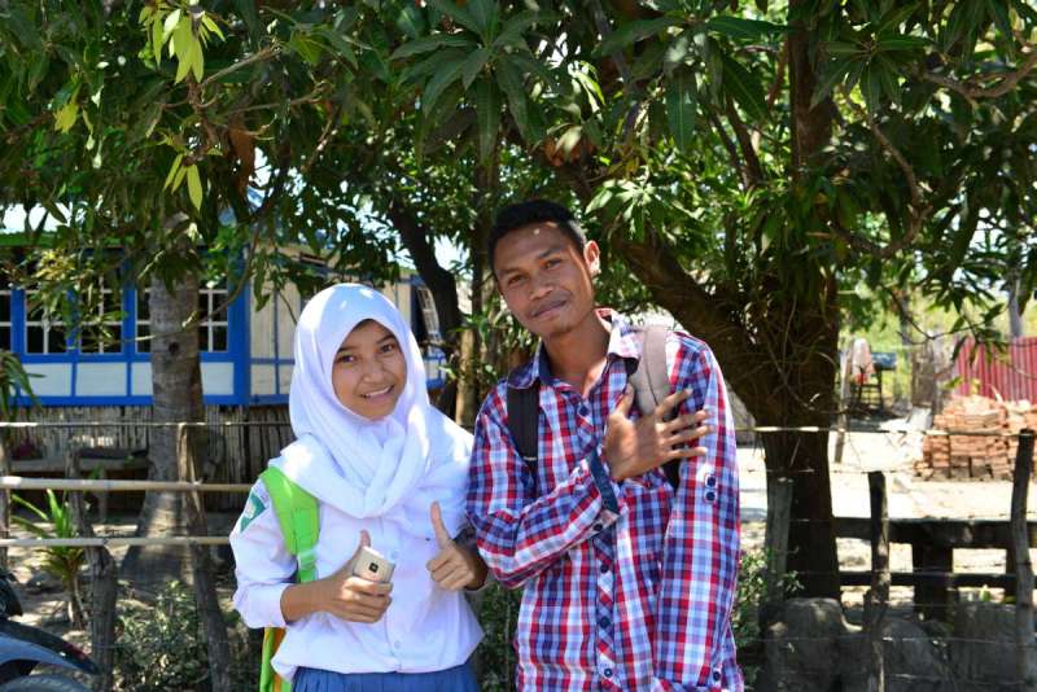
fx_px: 1297
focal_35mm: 45
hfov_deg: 43.6
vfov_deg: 29.9
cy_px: 346
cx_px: 518
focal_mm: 45
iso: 250
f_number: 6.3
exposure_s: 1/160
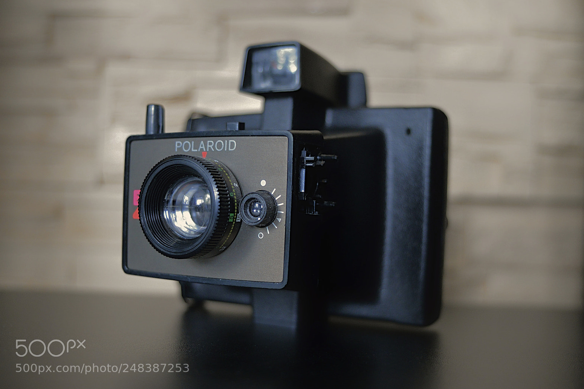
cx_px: 294
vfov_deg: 41.1
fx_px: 519
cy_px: 197
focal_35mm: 32
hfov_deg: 58.7
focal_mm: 31
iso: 1600
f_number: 2.8
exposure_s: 1/25
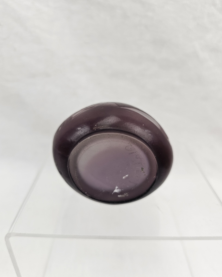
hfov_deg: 58.8
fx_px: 197
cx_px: 111
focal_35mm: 24
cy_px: 140
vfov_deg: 70.3
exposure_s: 1/100
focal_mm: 6.3
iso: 40
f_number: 1.7
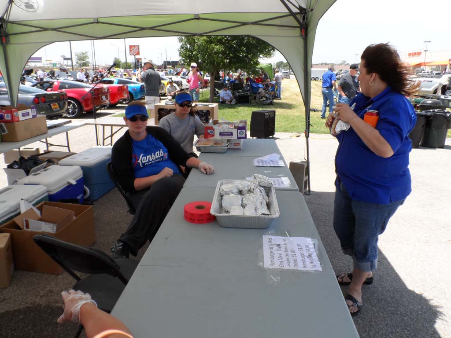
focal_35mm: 26
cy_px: 169
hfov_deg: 67.3
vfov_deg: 53.1
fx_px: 339
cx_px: 226
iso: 80
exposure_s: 1/250
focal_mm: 4.3
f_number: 4.6
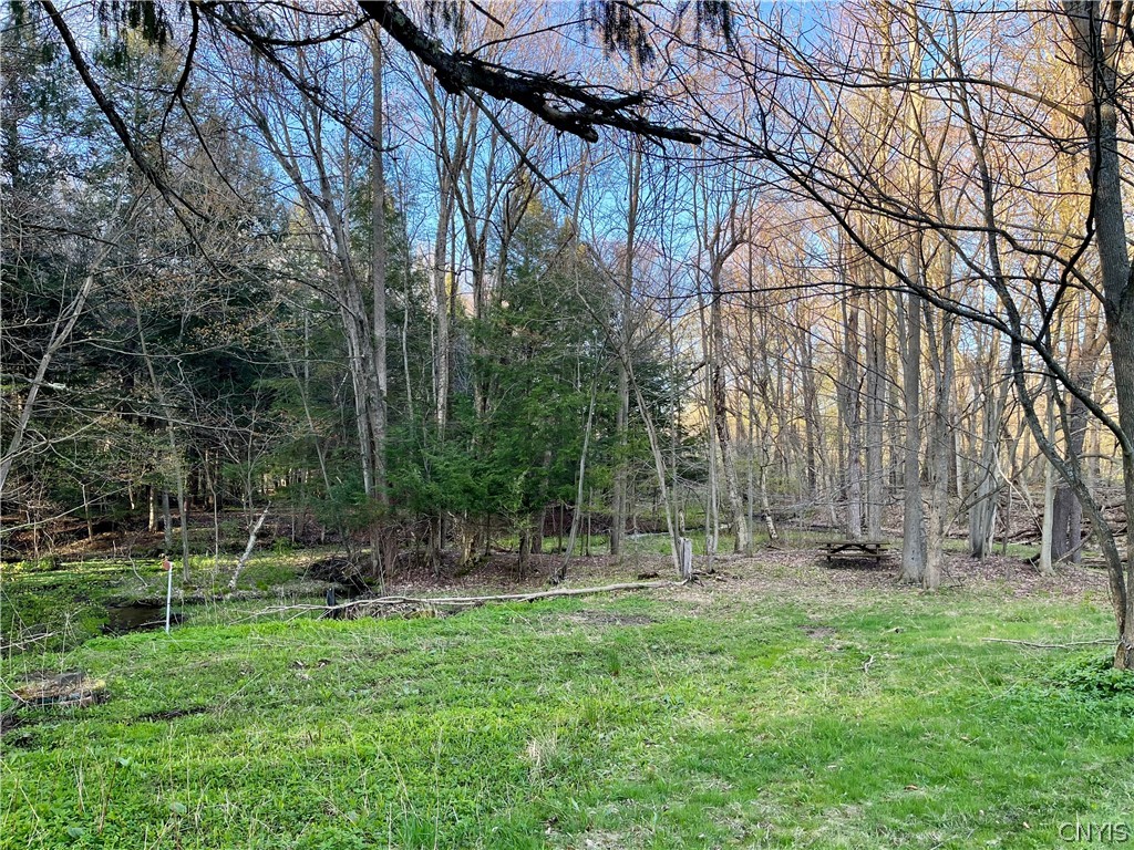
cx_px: 567
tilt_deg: +1.8
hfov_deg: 67.3
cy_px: 425
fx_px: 852
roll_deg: +0.2
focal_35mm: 26
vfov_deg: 53.1
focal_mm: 5.1
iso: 40
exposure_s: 1/220
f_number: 1.6
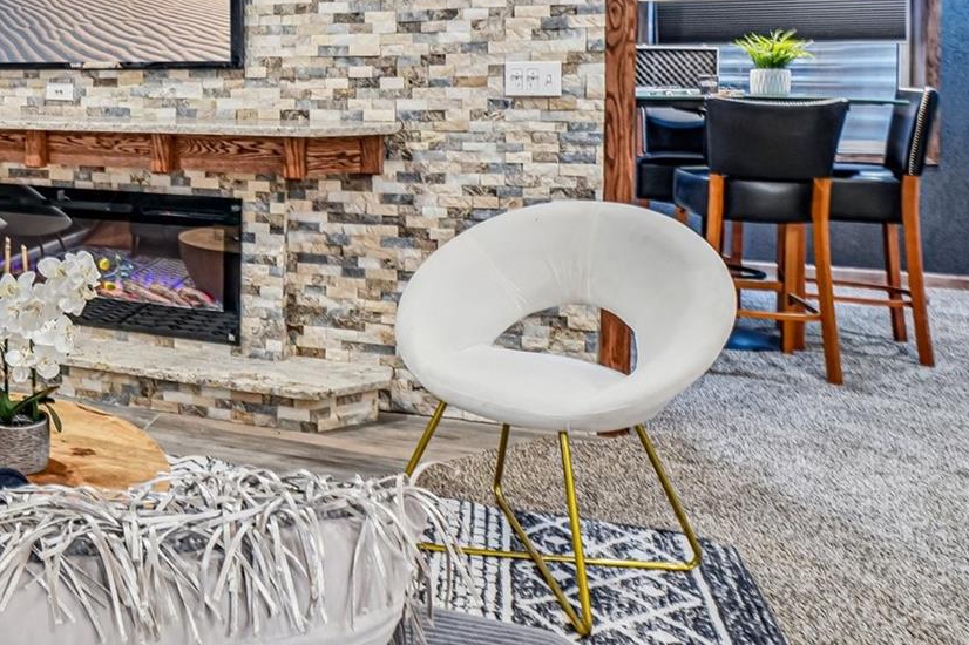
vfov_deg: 38.4
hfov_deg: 50.1
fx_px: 860
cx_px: 46
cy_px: 69
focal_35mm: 32
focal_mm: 11
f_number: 8
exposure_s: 1/3.33
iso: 400
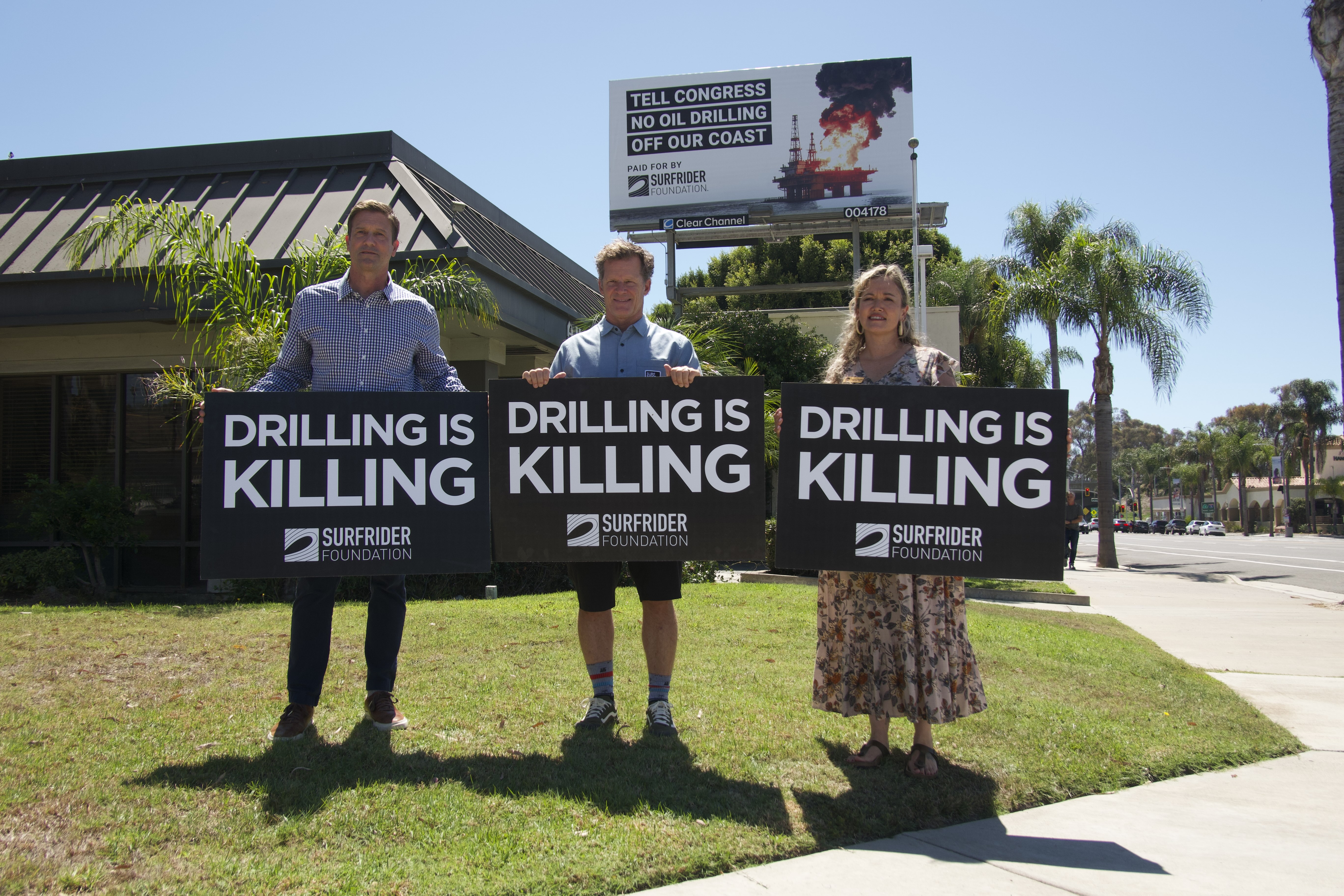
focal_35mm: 34
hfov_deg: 55.8
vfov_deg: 38.9
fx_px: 1269
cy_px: 448
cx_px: 672
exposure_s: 1/800
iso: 100
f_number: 3.5
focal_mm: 12.51
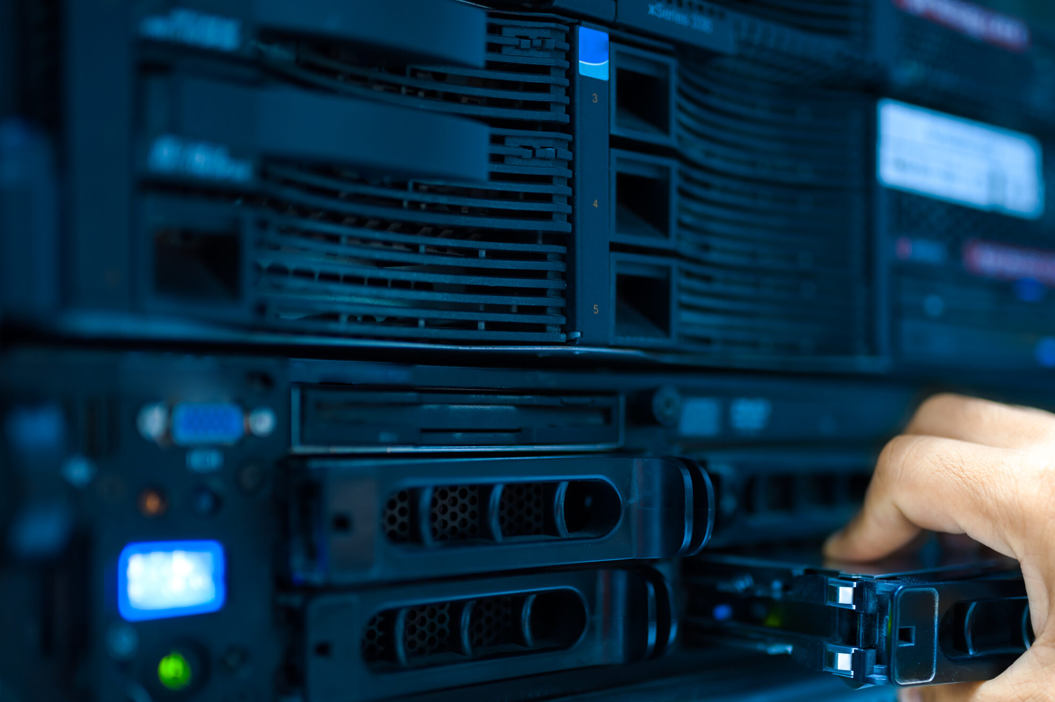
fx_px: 1318
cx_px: 667
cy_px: 440
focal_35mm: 45
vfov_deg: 29.7
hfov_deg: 43.3
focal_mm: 35
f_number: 1.4
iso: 320
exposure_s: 1/8
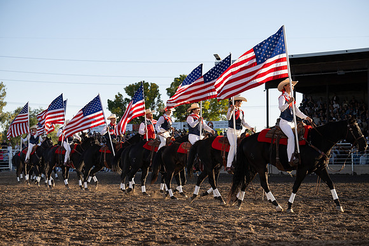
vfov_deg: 18.2
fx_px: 769
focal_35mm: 75
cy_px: 123
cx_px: 184
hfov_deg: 27.0
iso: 160
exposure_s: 1/500
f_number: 4
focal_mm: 75
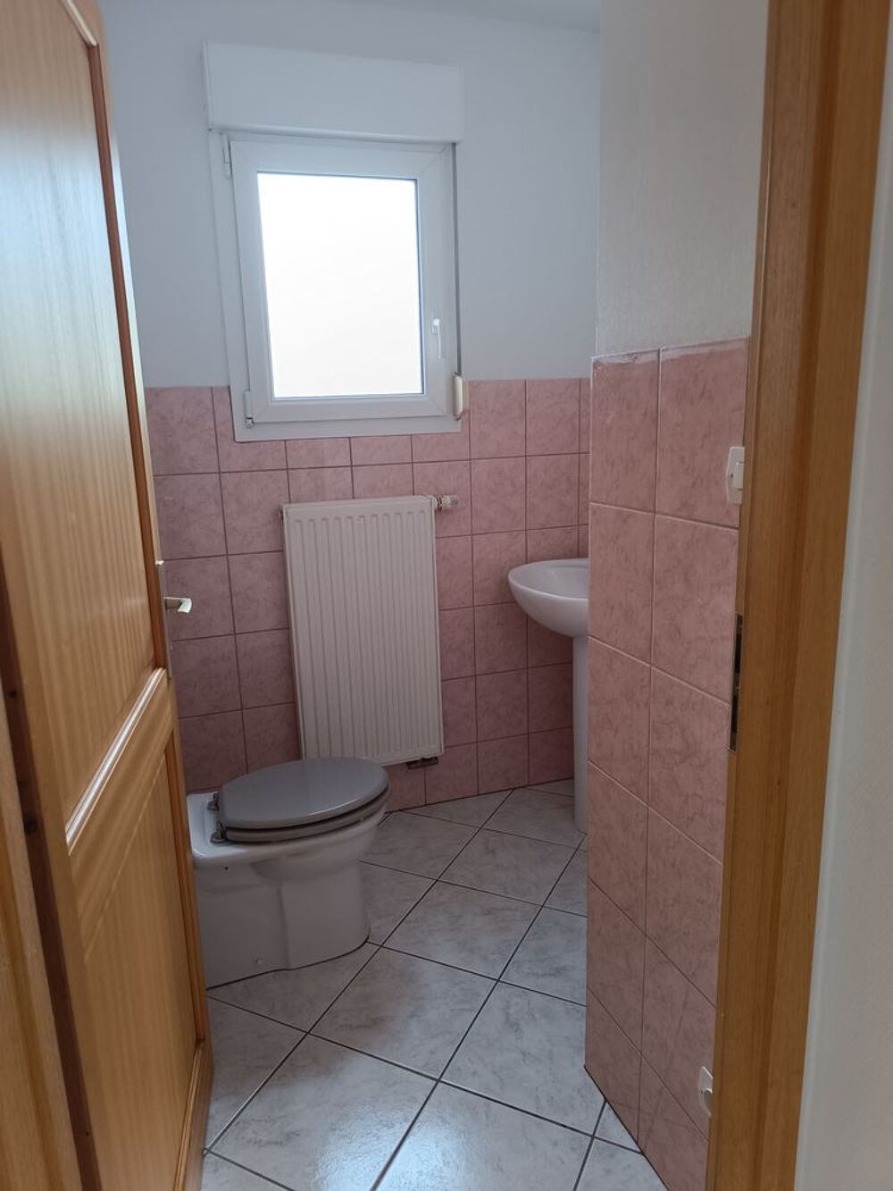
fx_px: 825
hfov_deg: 56.8
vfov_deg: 71.6
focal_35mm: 24
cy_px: 596
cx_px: 446
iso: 517
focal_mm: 6.14
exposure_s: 1/100
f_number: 1.65
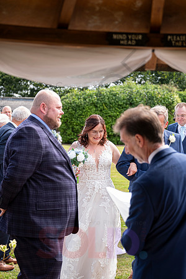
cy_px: 140
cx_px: 93
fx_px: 651
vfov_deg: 24.2
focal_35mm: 84
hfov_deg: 16.3
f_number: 3.2
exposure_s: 1/640
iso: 200
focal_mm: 56.3
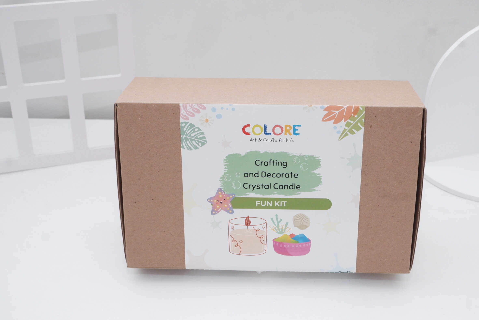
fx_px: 692
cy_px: 168
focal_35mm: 52
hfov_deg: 38.2
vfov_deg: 26.0
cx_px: 256
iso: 1600
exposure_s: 1/125
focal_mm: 32.3
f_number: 11
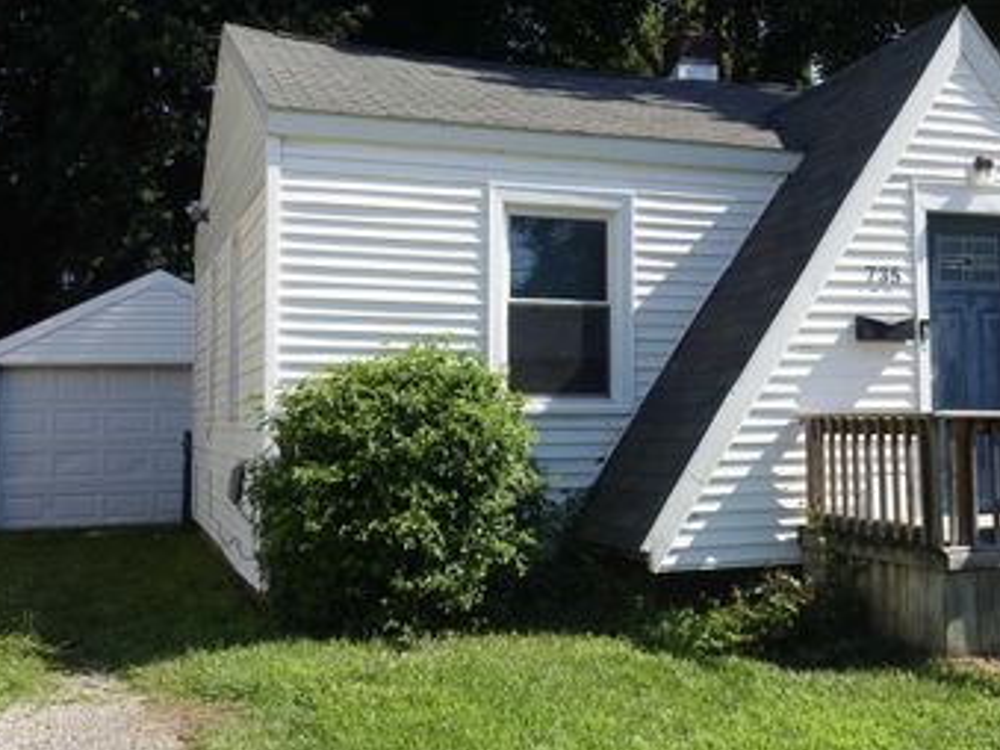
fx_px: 1271
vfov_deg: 32.8
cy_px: 323
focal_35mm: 44
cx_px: 676
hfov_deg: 42.3
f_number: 5.6
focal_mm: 11.45
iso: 125
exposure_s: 1/400
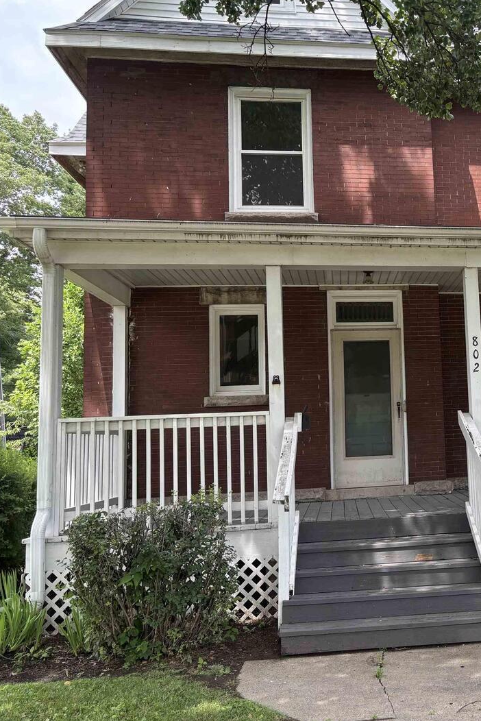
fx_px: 741
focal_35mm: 37
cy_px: 354
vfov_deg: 51.9
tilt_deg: +8.0
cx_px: 465
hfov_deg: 33.4
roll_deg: +4.5
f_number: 1.6
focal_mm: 5.96
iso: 50
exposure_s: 1/615
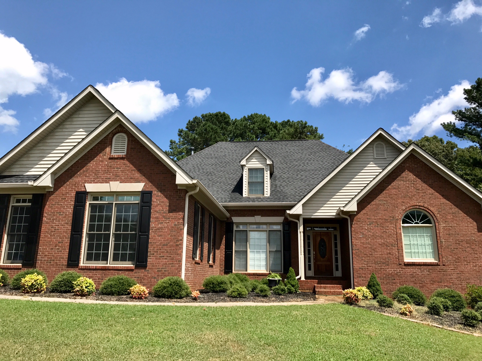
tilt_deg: +12.4
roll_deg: -1.9
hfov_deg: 63.4
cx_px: 241
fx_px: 390
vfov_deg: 49.7
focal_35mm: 28
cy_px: 180
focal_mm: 3.99
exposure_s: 1/1681
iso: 20
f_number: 1.8
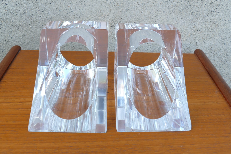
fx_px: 250
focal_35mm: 39
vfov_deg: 34.2
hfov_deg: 49.6
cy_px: 77
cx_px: 116
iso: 125
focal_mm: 14.24
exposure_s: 1/80
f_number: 4
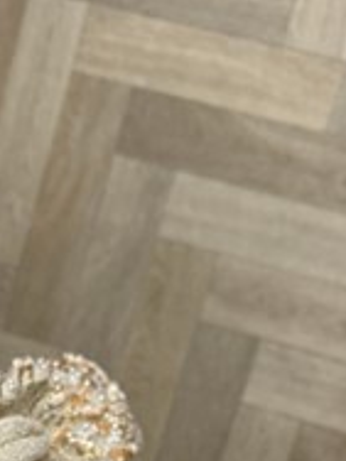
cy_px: 612
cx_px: 130
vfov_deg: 24.6
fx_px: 906
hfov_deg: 21.6
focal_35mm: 68
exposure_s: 1/100
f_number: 1.78
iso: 160
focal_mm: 6.76
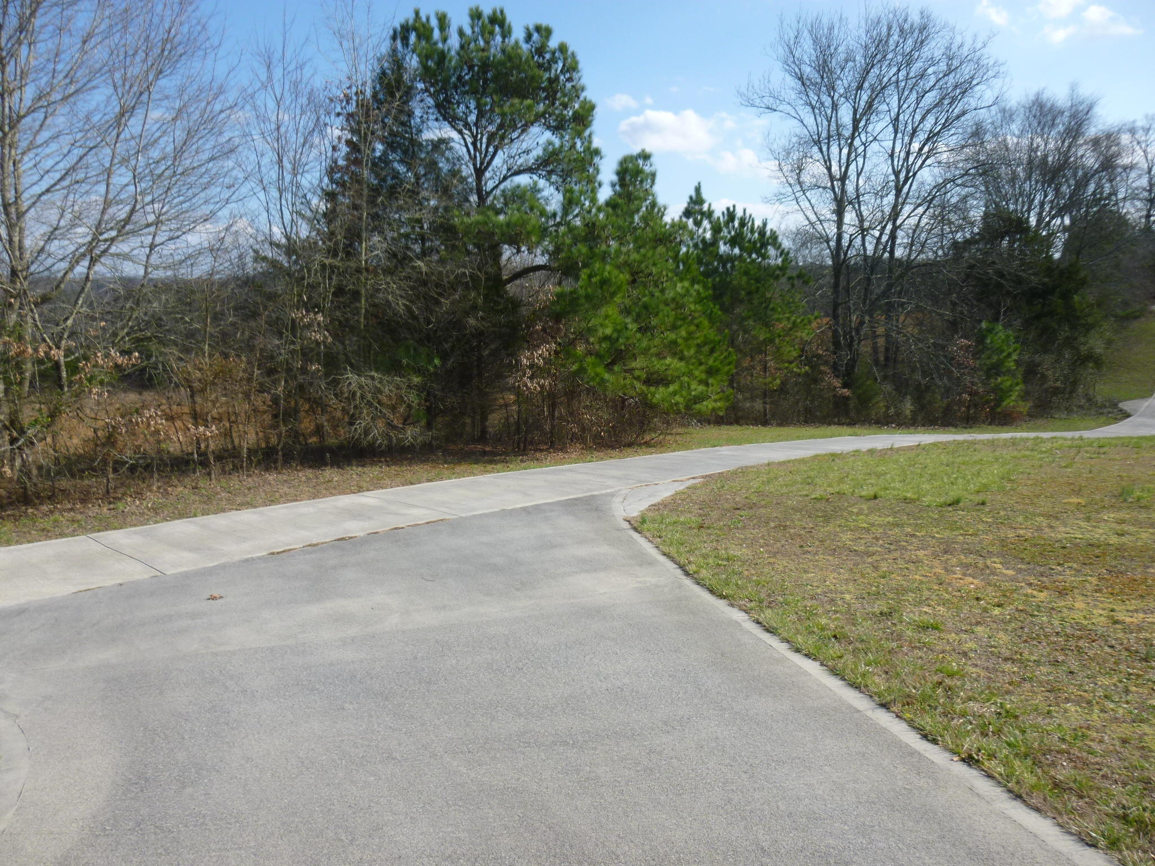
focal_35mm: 25
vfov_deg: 54.9
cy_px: 433
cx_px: 578
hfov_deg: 69.4
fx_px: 834
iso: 100
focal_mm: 4.5
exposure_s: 1/640
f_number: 3.1
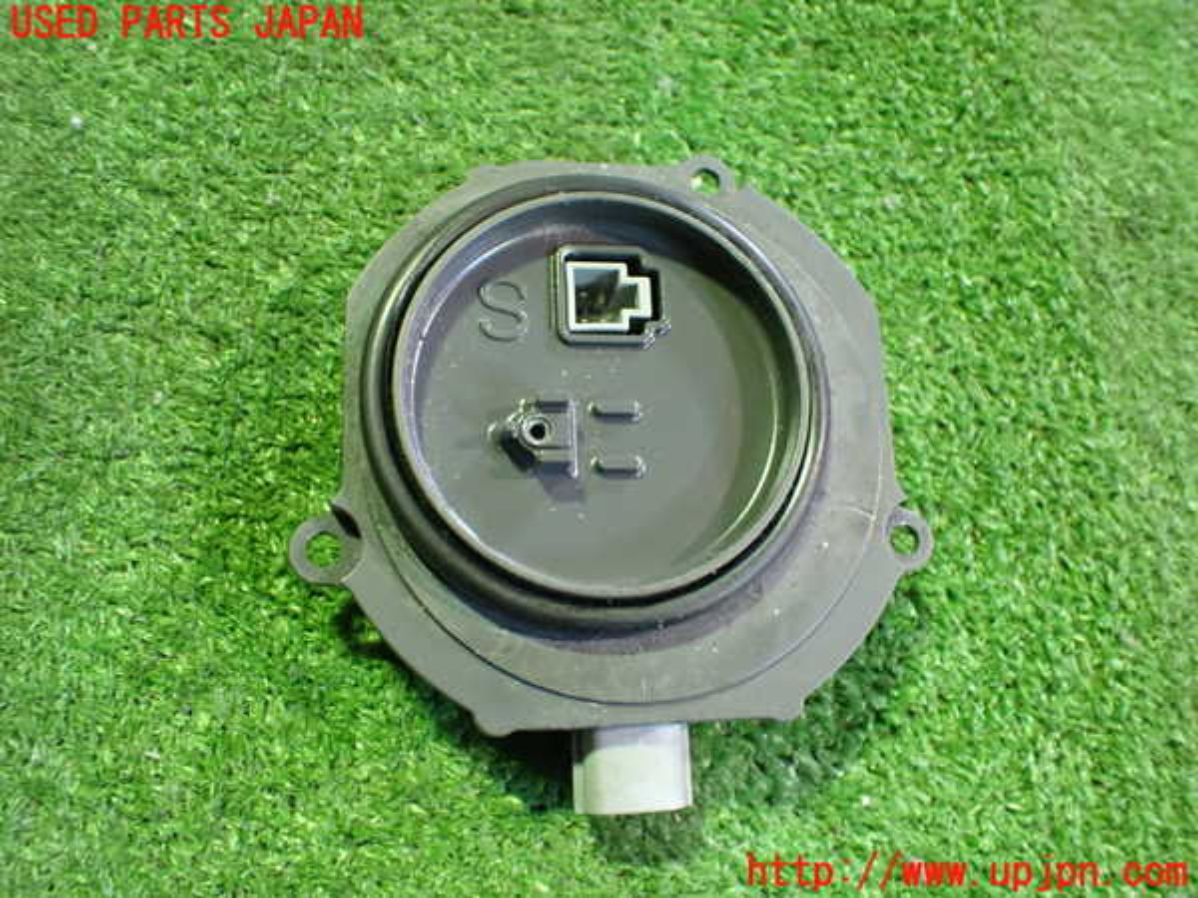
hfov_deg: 60.0
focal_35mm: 30
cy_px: 449
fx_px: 1038
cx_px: 599
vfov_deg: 46.8
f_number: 2.3
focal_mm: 5.4
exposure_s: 1/30
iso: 1000
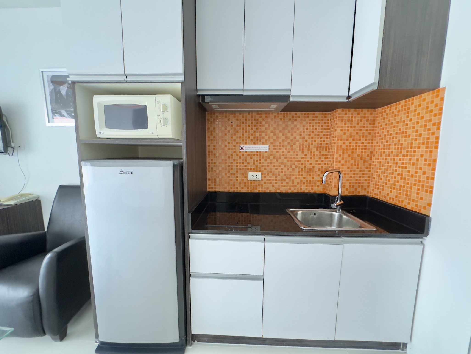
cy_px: 177
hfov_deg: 102.1
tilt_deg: -6.2
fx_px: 191
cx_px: 236
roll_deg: -0.6
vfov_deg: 85.7
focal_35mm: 14
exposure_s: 1/37
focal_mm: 2.22
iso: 1600
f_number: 2.2
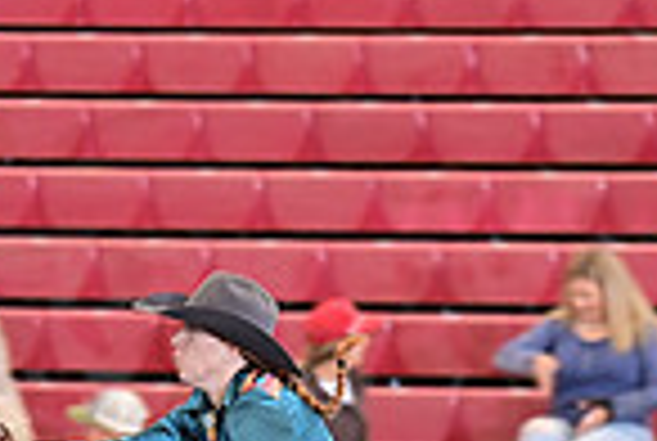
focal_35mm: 792
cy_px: 772
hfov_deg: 2.6
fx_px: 14483
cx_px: 50
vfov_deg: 1.7
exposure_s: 1/250
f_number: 4
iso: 2000
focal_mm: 200
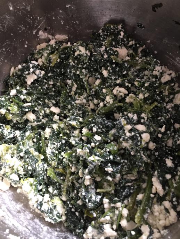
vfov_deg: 61.6
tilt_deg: -69.7
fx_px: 201
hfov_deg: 48.3
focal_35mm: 29
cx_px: 90
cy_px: 120
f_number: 2.2
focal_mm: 4.15
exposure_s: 1/33
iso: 200
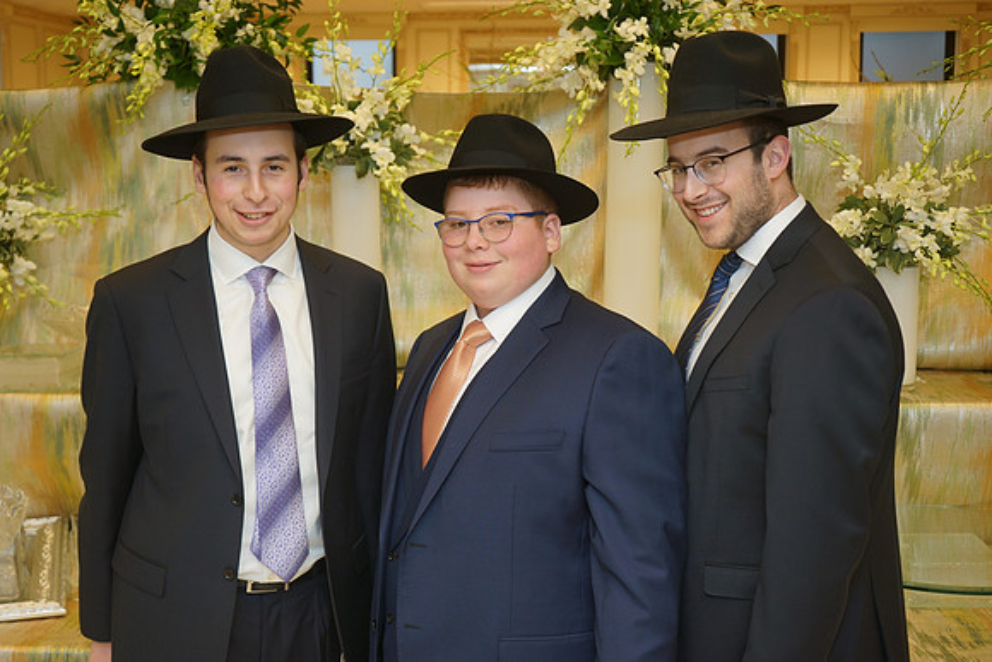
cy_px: 331
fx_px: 1268
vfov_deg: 29.3
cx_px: 496
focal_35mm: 46
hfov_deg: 42.7
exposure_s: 1/100
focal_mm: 46
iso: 400
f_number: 5
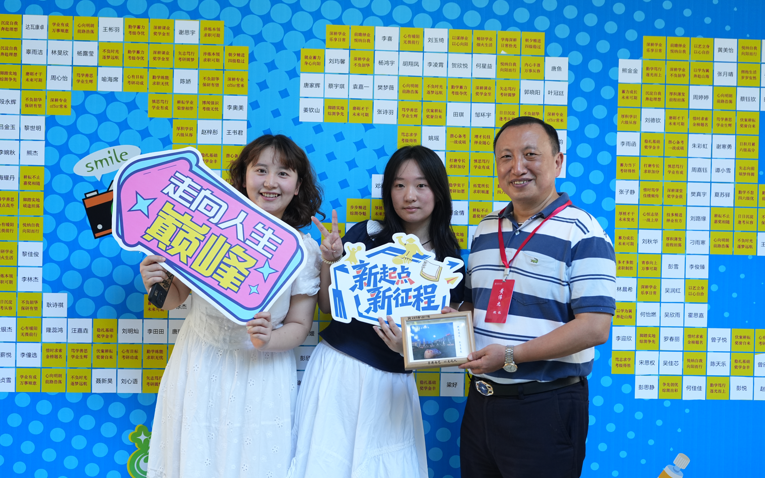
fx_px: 938
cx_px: 383
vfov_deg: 28.6
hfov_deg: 44.4
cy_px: 224
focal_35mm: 45
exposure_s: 1/80
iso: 1250
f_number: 4.5
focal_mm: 44
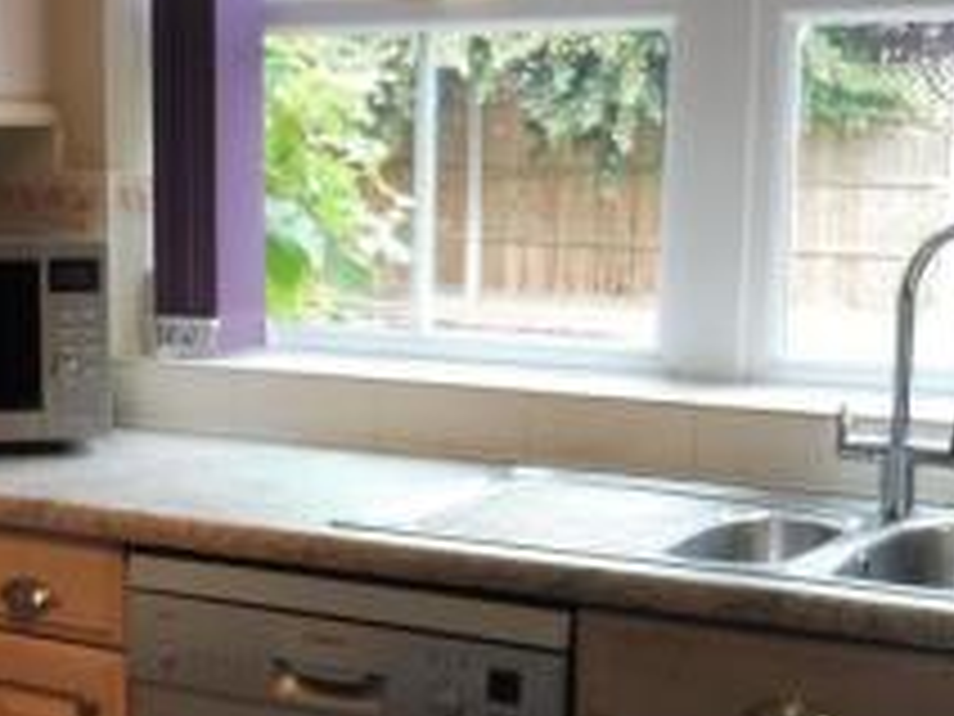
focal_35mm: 66
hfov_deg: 29.3
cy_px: 547
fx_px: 1819
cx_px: 353
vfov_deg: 22.0
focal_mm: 4.3
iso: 250
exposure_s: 1/60
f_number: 3.3
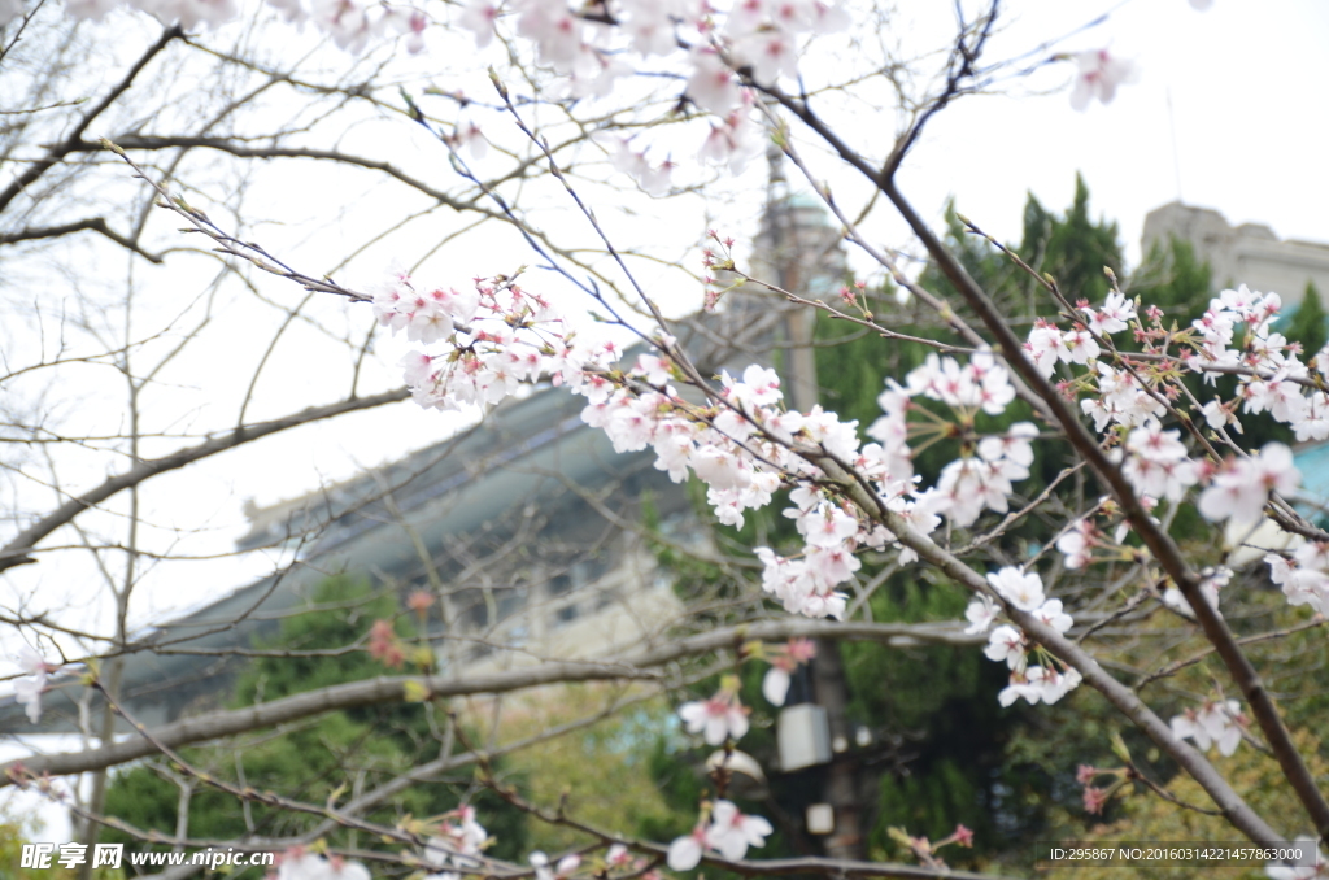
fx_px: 3315
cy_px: 440
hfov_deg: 22.7
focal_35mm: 90
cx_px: 664
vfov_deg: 15.1
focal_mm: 60
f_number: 5
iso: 100
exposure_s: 1/30
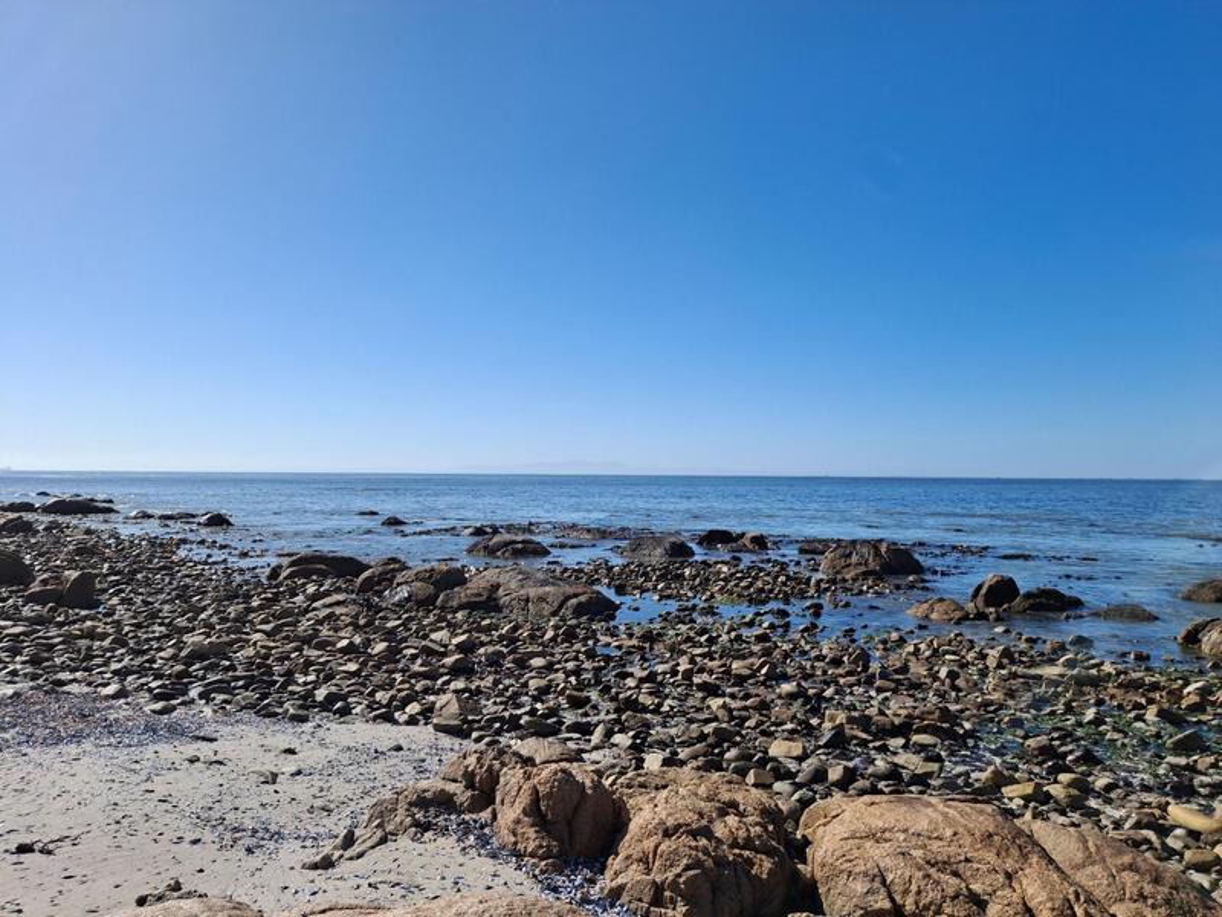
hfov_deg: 69.4
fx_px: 883
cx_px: 611
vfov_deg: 54.9
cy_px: 458
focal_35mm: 25
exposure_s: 1/2577
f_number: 1.8
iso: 32
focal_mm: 4.69
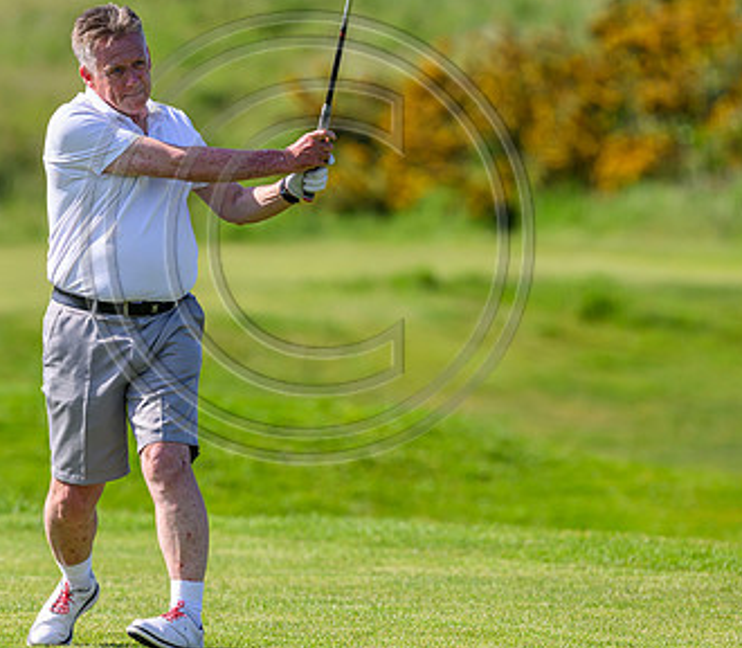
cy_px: 238
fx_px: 17070
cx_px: 125
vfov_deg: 2.2
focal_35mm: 750
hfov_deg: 2.5
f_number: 4.5
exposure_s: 1/2500
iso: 500
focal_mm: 400
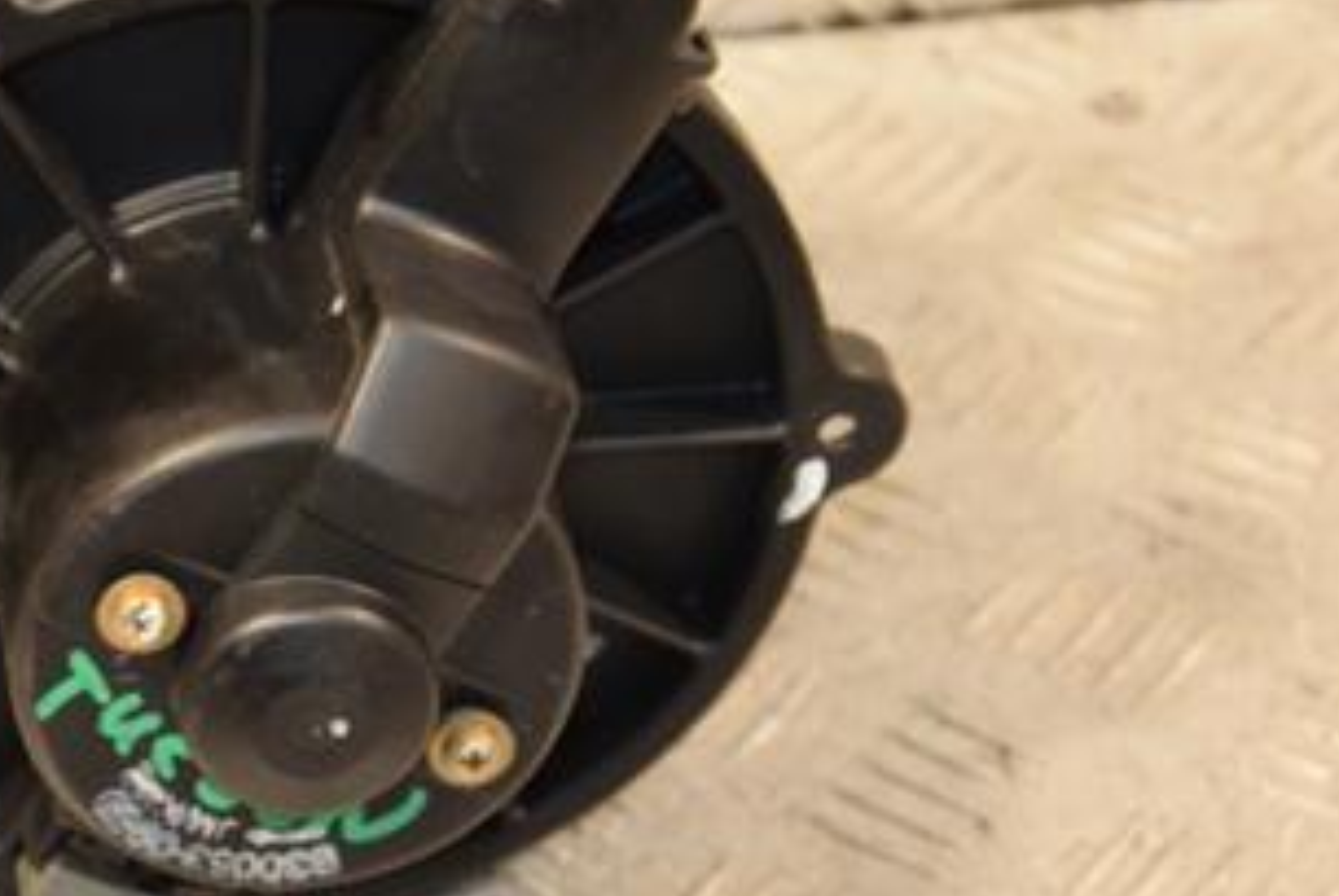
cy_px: 444
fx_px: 6366
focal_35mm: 171
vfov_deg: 8.0
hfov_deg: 12.0
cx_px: 268
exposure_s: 1/100
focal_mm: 58
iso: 800
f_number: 5
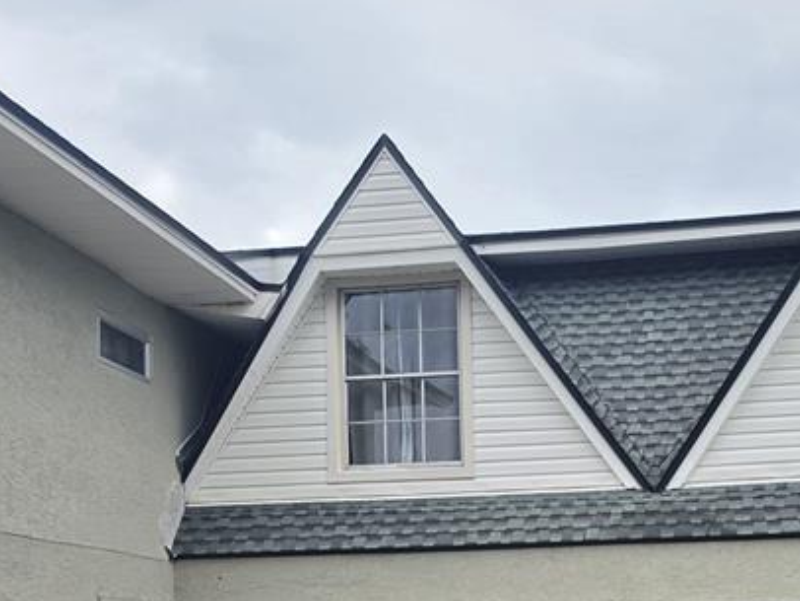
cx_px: 548
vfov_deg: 24.1
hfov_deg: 32.9
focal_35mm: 58
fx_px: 1341
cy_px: 609
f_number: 1.4
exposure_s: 1/359
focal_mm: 6.5
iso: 25
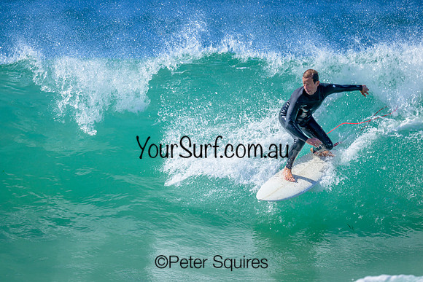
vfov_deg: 1.7
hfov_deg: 2.6
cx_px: 212
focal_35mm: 800
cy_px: 141
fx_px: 9402
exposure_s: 1/2000
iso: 450
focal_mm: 800
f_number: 6.3
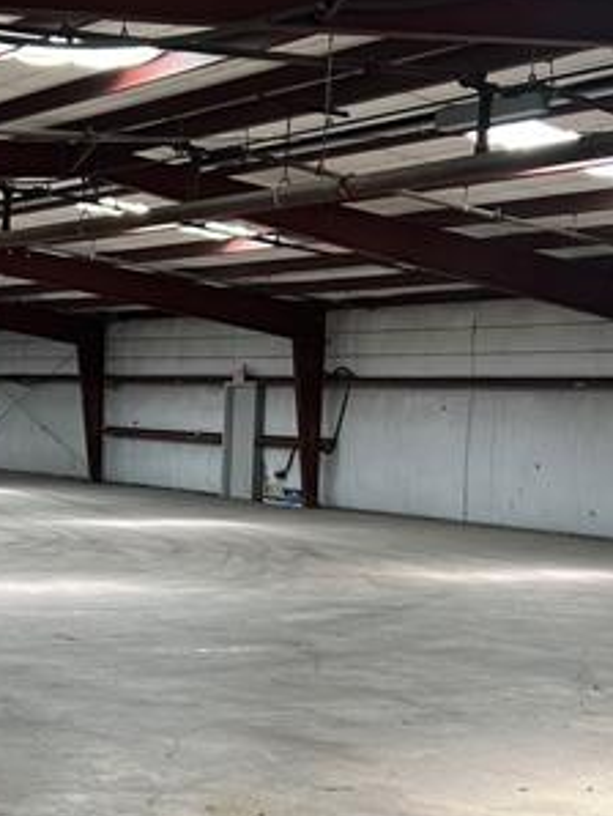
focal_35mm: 67
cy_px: 597
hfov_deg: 21.9
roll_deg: -2.3
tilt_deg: -5.0
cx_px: 227
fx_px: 1580
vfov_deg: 28.6
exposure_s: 1/121
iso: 80
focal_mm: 5.7
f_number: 1.5
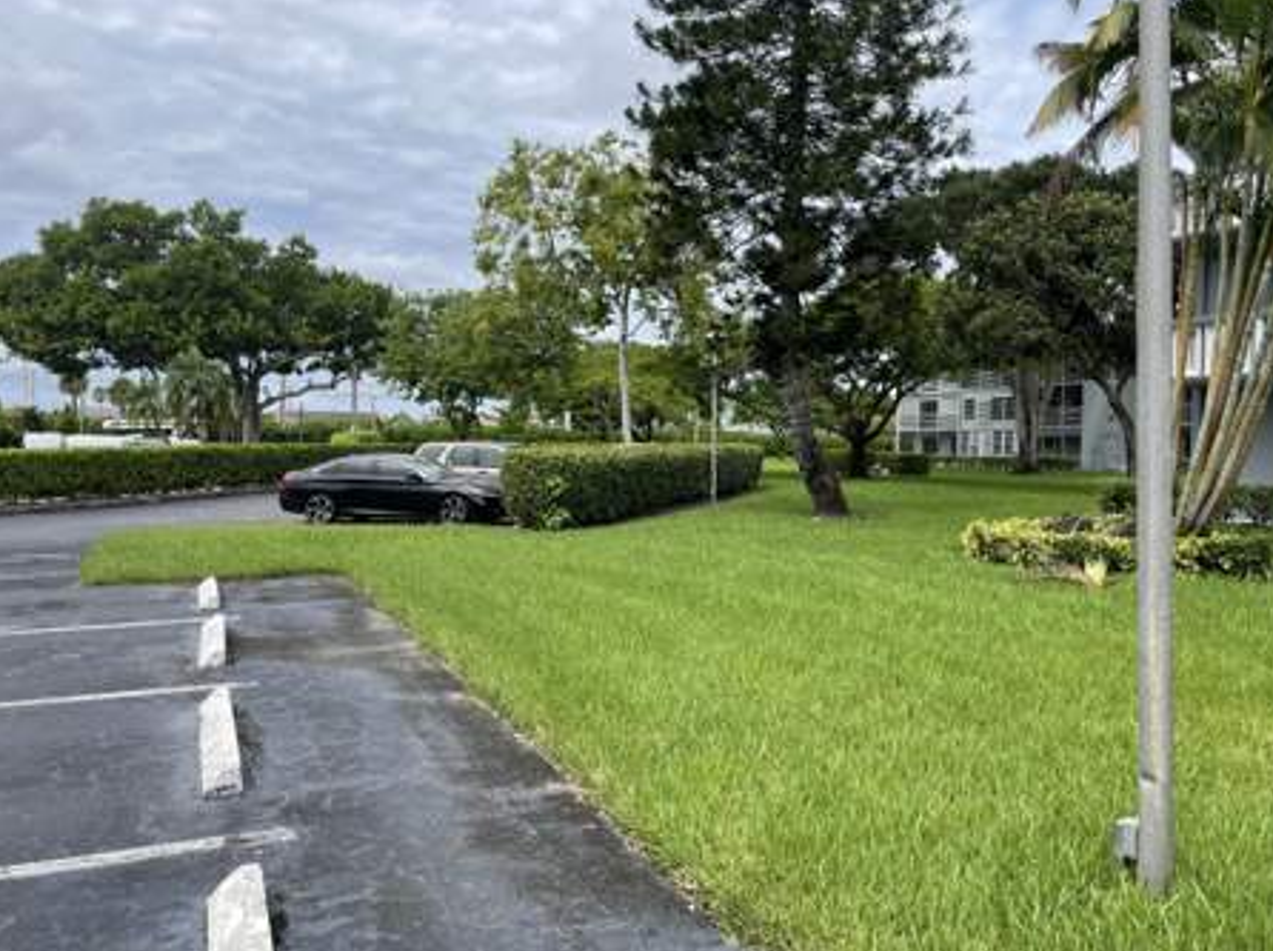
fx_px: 1028
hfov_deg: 63.5
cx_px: 674
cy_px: 481
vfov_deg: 49.6
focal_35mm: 28
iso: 32
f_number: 1.6
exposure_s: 1/2451
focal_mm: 4.2
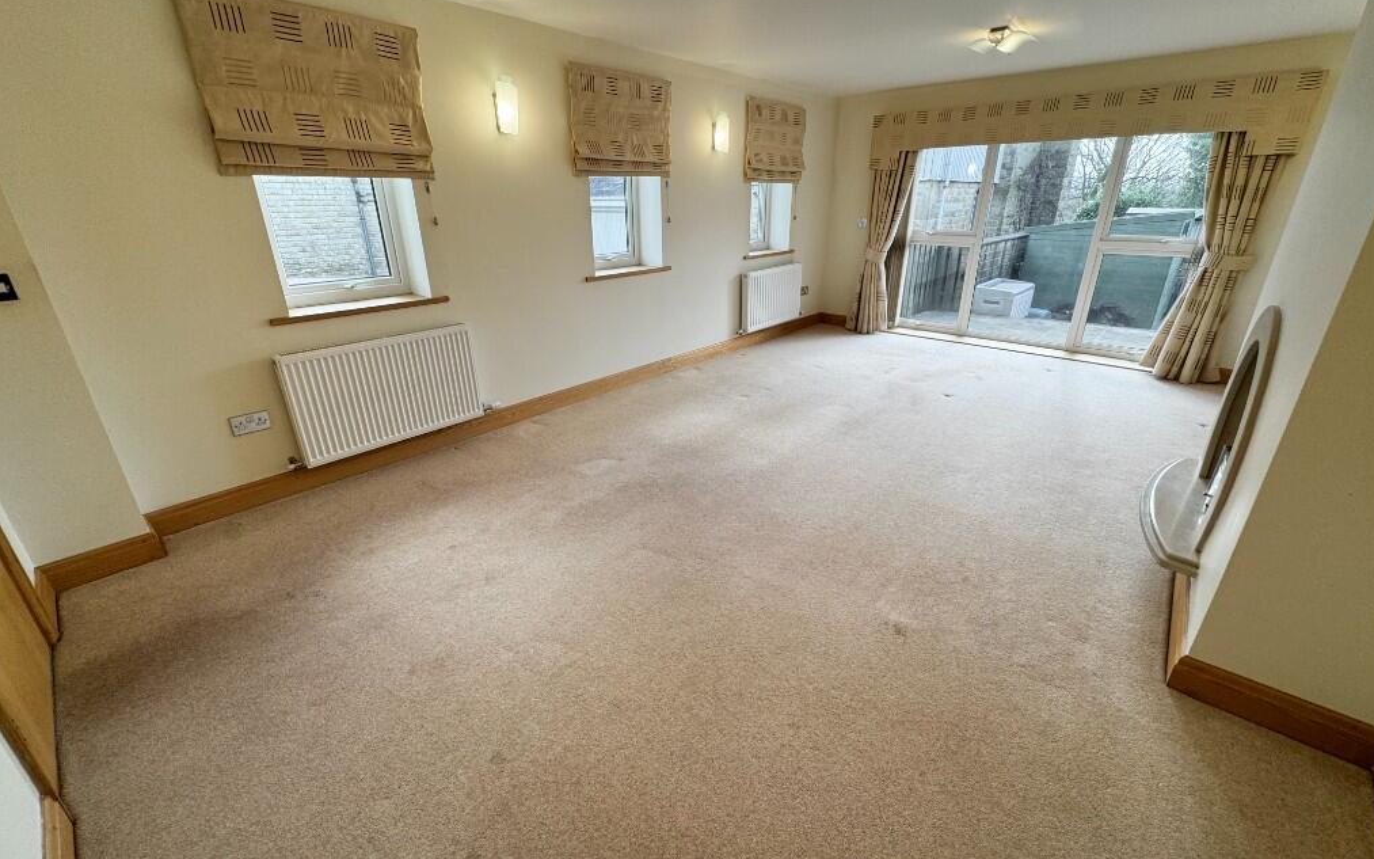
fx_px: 562
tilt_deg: -20.4
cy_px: 415
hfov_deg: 101.5
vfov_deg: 74.8
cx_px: 693
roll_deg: +0.2
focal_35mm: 15
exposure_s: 1/100
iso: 64
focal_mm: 2.22
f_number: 2.2
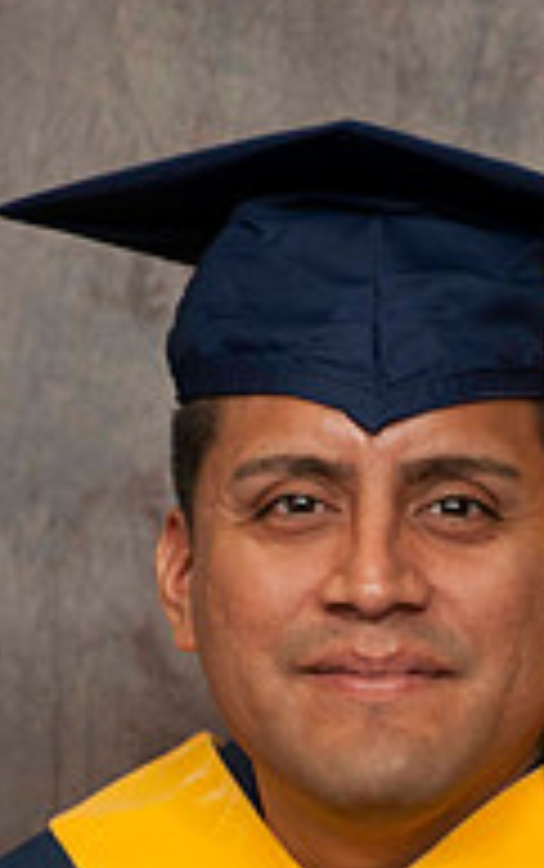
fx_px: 7148
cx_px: 312
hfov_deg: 4.4
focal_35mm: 302
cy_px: 913
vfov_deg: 6.9
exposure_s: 1/60
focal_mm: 85
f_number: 5.6
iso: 200
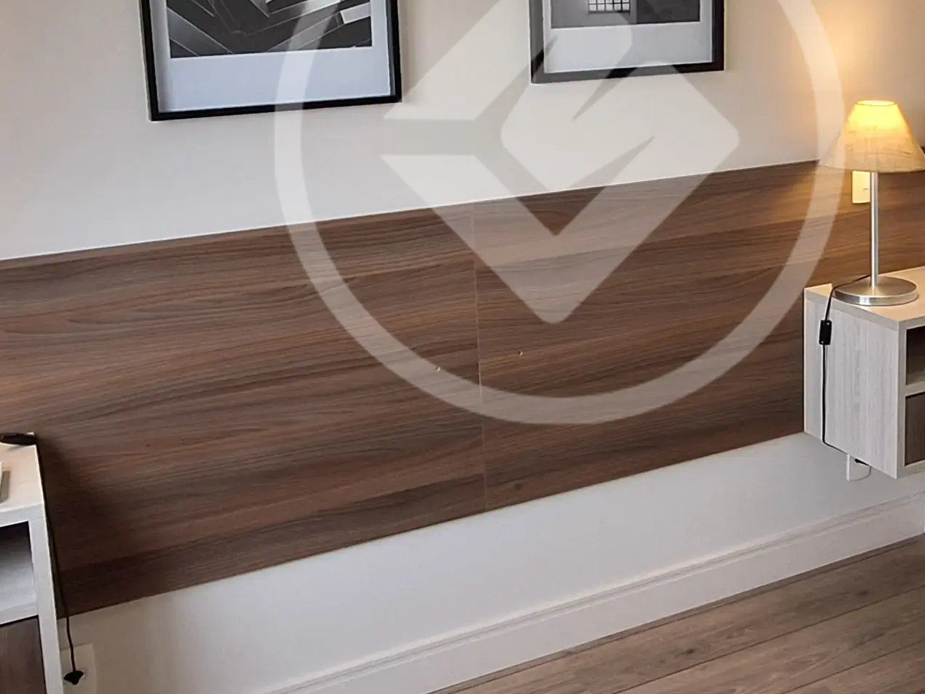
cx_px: 560
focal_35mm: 41
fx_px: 1096
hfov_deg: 45.5
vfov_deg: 34.1
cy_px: 139
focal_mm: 1.74
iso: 50
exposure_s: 1/60
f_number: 2.2
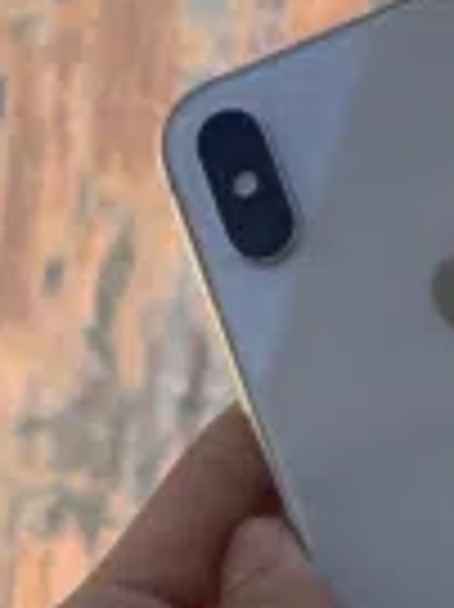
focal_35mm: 154
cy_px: 351
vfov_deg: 12.8
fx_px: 2697
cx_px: 575
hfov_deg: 9.5
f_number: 2.4
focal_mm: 6
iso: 16
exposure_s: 1/558
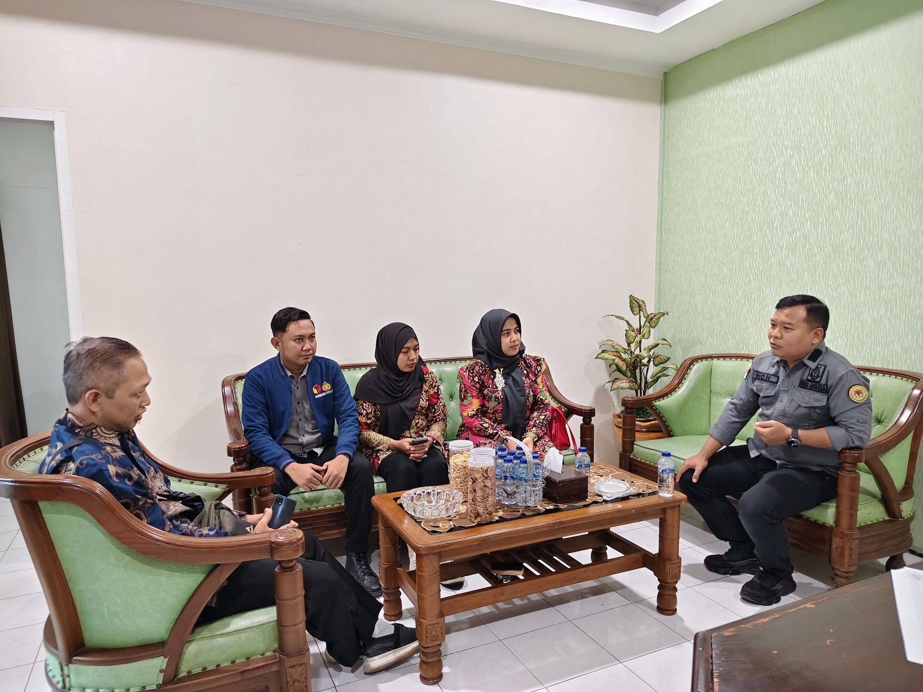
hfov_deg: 73.9
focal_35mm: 23
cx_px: 462
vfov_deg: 58.9
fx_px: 613
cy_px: 346
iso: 283
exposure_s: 1/50
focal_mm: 5.56
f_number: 2.8
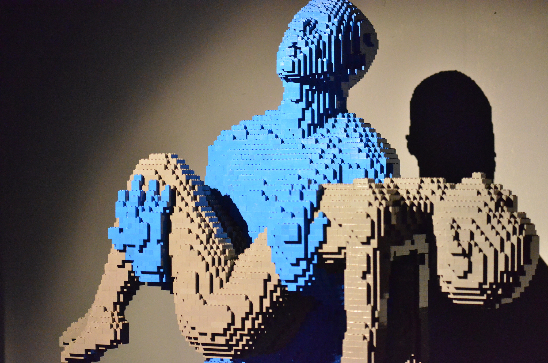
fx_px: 1595
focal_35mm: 105
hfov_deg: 19.5
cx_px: 274
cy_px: 182
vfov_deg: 13.0
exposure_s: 1/80
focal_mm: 70
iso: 6400
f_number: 2.8
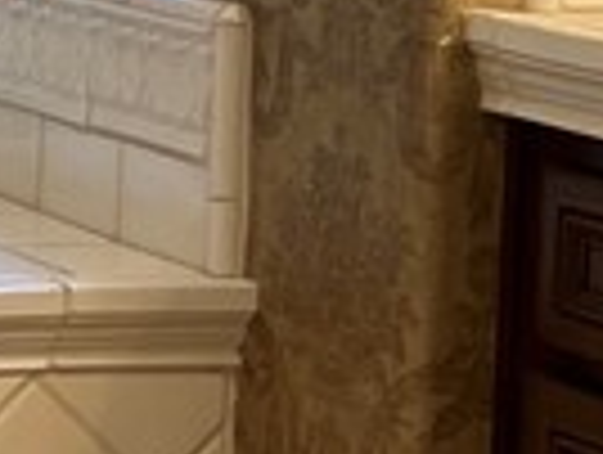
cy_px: -67
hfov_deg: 7.9
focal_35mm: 198
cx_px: -1472
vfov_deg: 7.5
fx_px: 3455
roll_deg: +0.2
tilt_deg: -6.2
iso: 64
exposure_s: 1/120
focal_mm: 5.7
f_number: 1.5
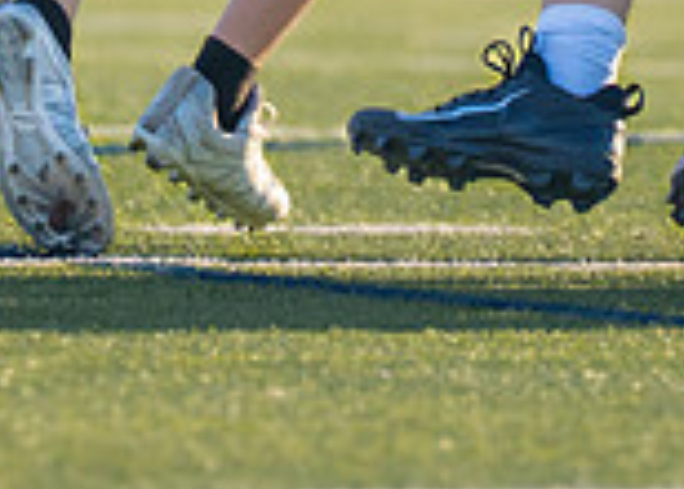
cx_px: 613
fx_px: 23467
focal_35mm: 1208
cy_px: -521
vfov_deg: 1.2
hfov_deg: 1.7
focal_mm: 200
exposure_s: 1/3200
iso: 320
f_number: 2.8
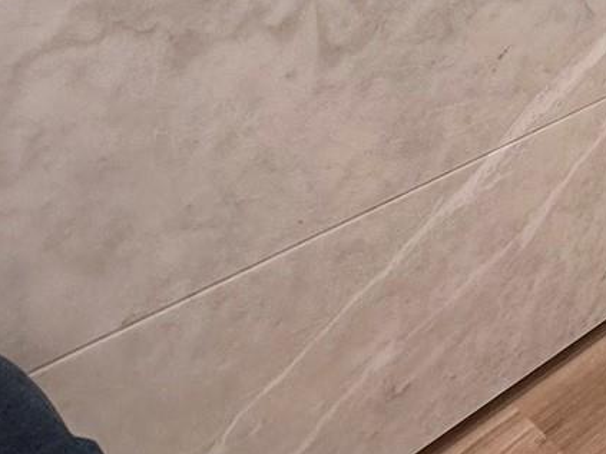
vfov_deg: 22.9
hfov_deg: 27.4
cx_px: 867
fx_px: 928
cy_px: -208
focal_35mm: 53
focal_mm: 2.22
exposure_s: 1/120
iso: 50
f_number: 2.2
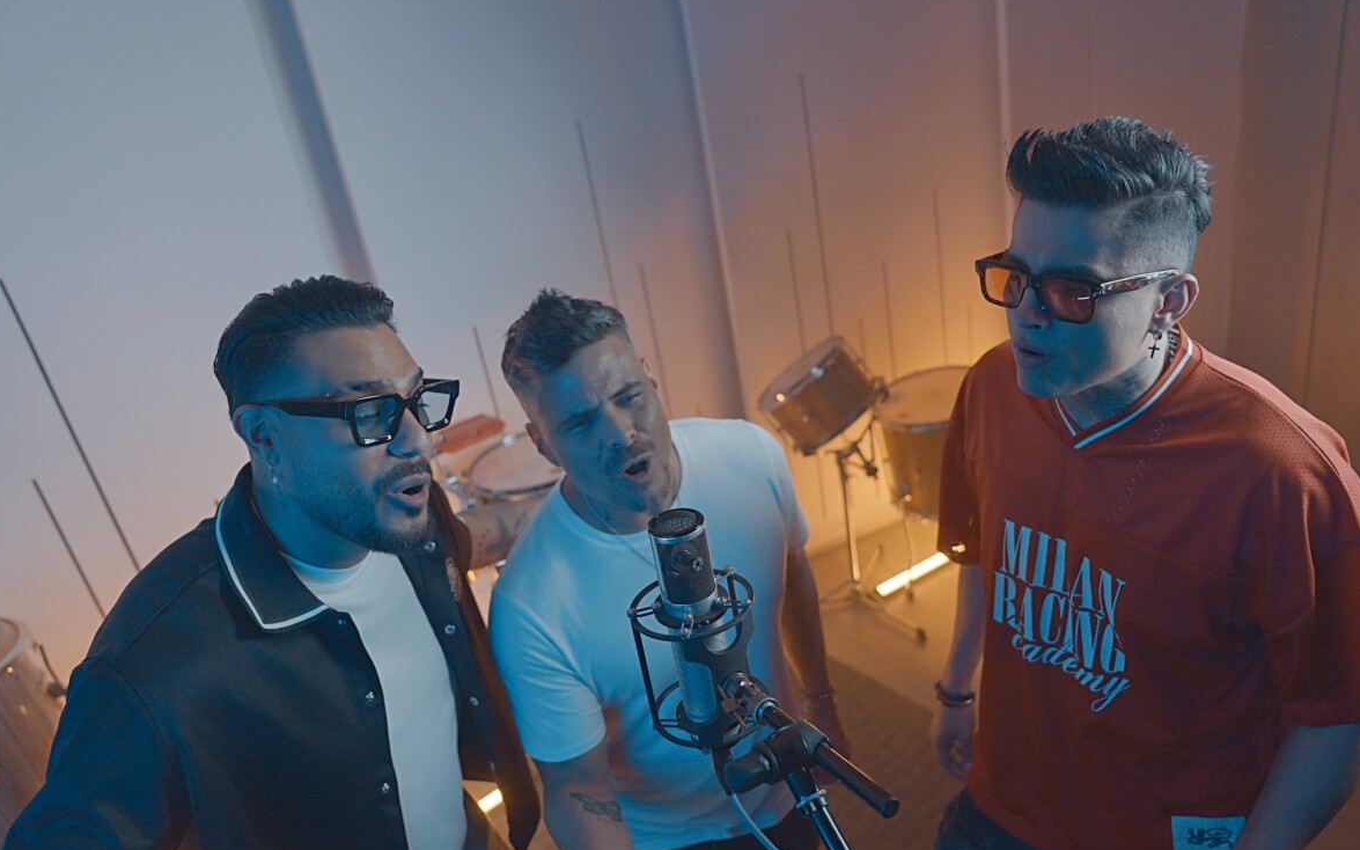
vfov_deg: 49.2
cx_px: 681
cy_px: 449
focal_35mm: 25
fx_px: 926
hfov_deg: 72.6
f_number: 3.2
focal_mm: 24
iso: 800
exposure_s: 1/125
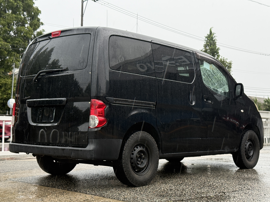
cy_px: 109
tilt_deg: +2.4
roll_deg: -0.9
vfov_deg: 28.0
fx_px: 406
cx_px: 138
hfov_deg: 36.8
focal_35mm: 52
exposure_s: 1/154
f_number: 1.78
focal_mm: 6.76
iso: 160
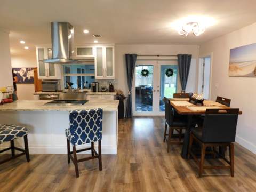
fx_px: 170
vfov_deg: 58.9
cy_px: 96
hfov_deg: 73.9
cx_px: 128
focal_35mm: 23
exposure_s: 1/25
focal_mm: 4
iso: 400
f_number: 3
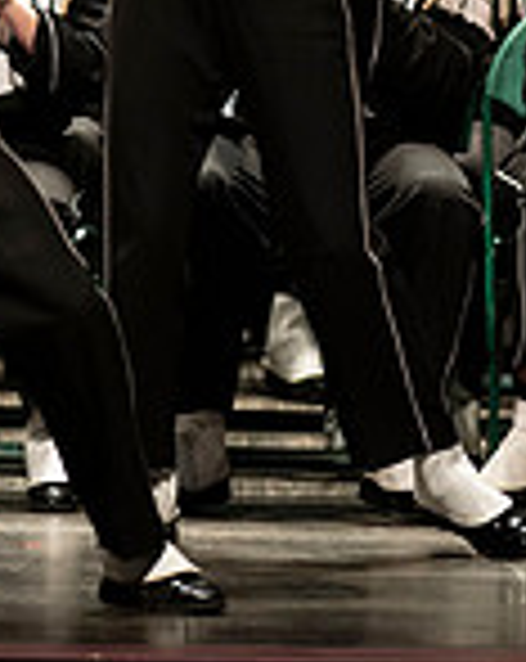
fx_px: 16846
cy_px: -293
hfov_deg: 1.8
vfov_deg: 2.2
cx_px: 281
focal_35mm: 863
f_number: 2.8
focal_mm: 300
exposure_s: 1/500
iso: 3200
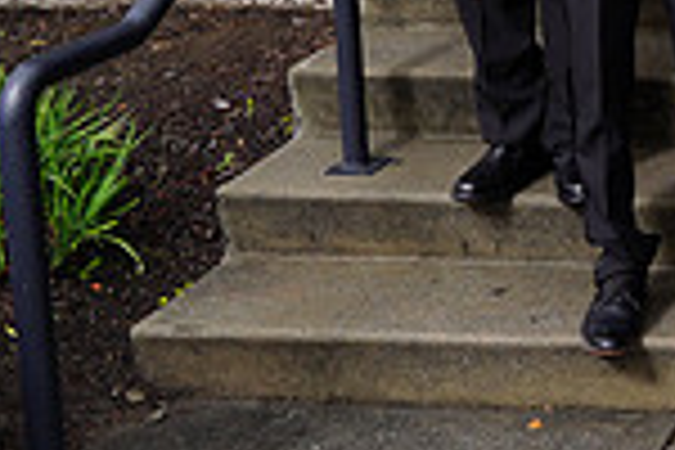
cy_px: -214
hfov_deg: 17.4
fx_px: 1744
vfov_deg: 13.9
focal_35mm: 93
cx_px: 1246
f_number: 7.1
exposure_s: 1/200
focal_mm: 24
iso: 200
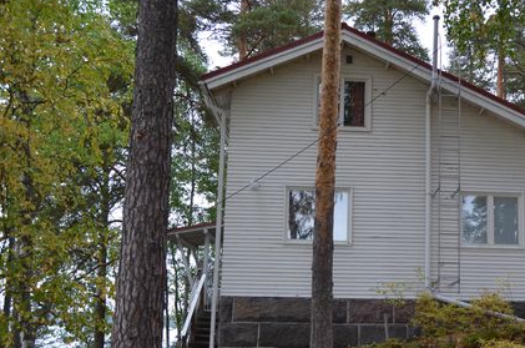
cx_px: 355
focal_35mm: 41
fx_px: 597
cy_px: 231
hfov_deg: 46.6
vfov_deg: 32.2
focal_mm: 18
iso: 250
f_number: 5.6
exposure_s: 1/125
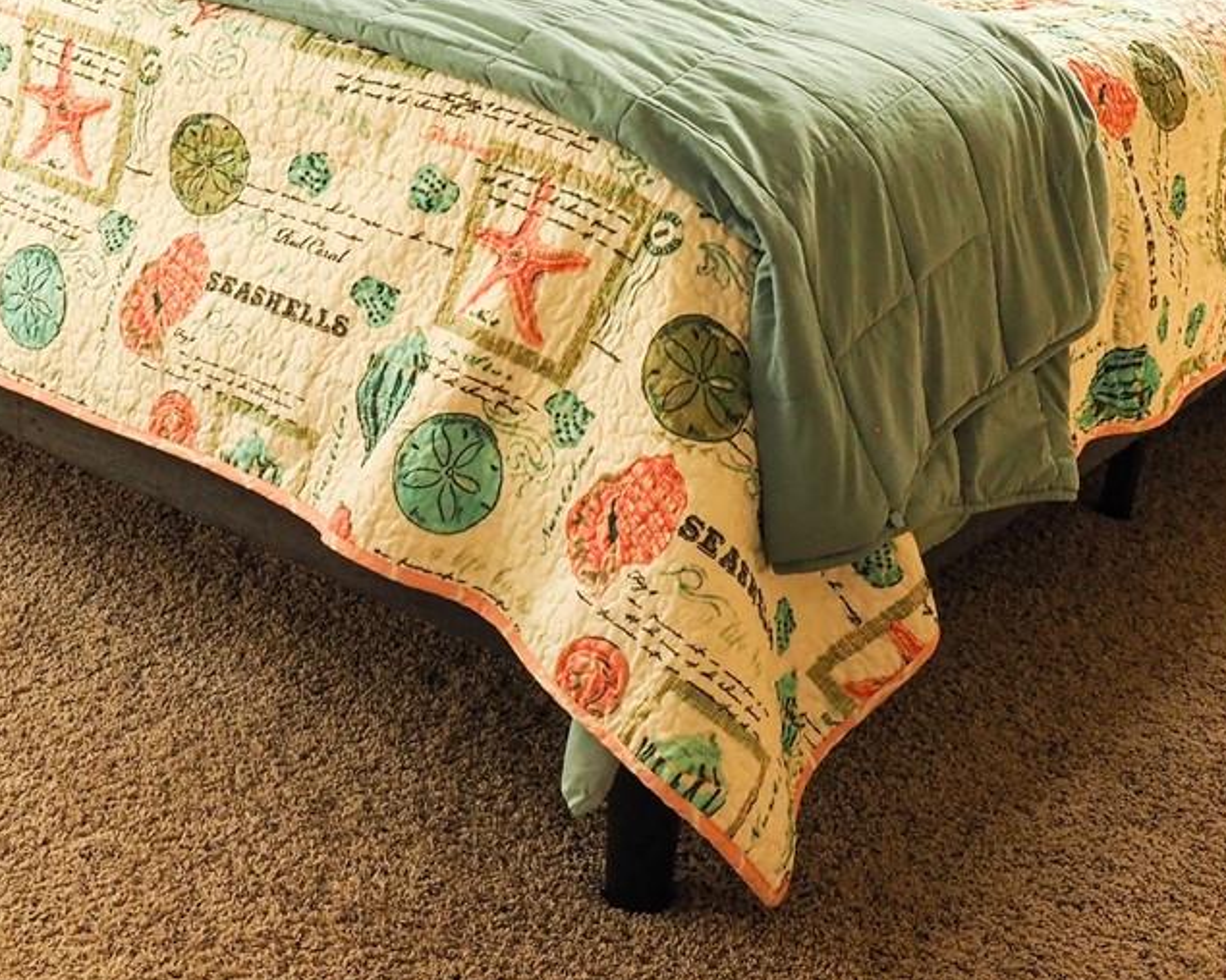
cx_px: 481
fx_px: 2141
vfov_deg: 24.5
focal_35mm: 59
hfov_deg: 31.9
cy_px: -29
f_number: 5
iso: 640
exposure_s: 1/60
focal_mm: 12
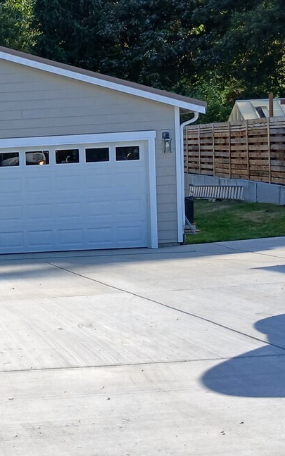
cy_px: 217
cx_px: -75
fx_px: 845
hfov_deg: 18.0
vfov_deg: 30.2
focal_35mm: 68
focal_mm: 3.98
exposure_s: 1/290
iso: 20
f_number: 1.8
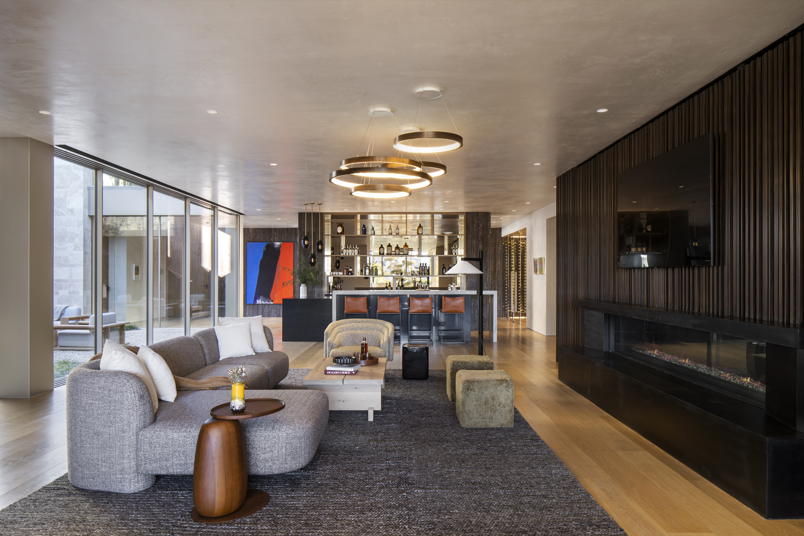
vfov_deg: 53.1
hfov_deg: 73.7
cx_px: 402
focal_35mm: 24
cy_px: 268
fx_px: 536
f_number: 13
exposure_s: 1/2
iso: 125
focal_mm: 24
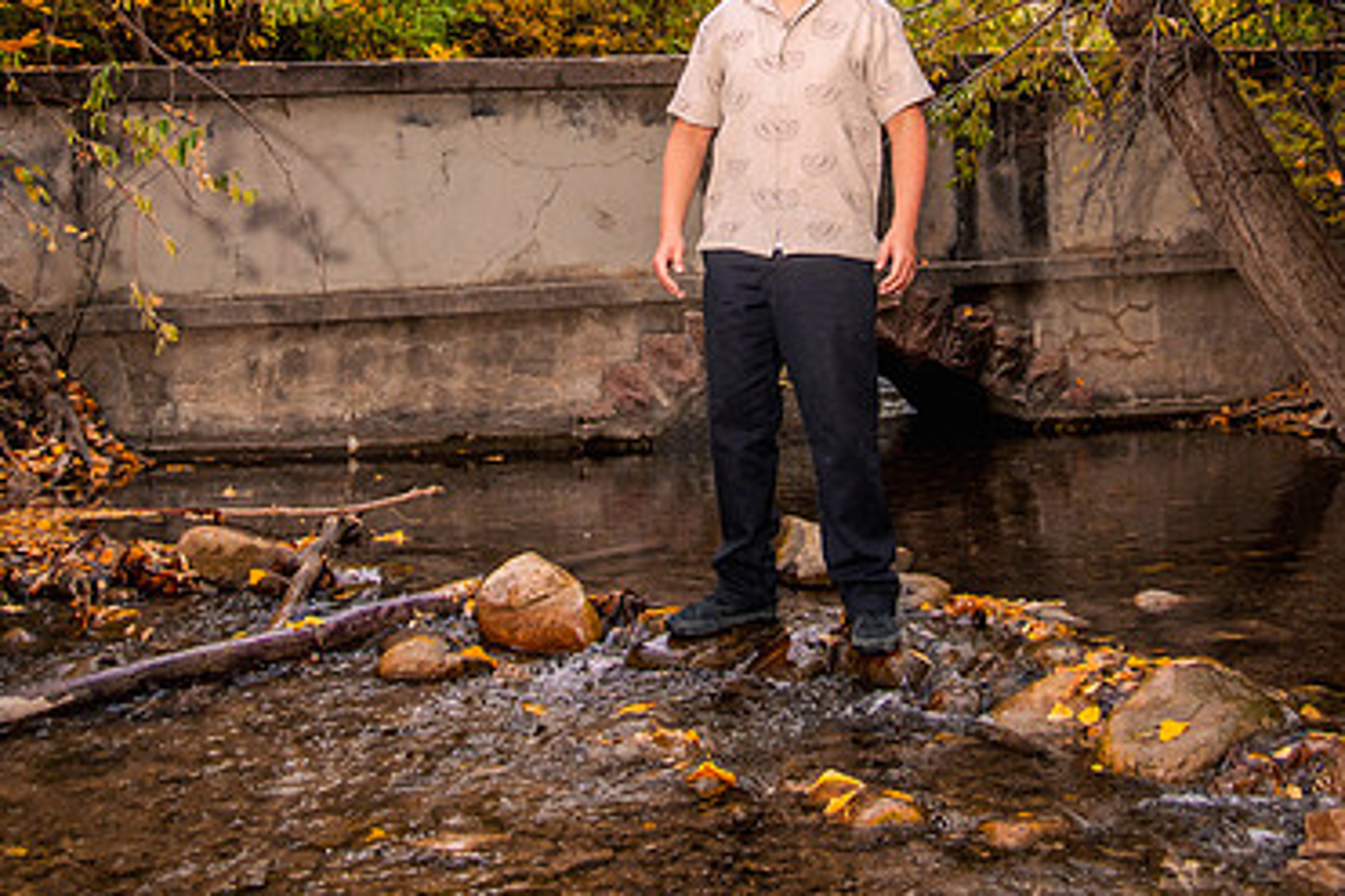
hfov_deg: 44.5
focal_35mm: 44
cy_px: 165
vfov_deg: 29.7
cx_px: 692
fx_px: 1643
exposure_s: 1/80
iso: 1250
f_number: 4
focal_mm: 24
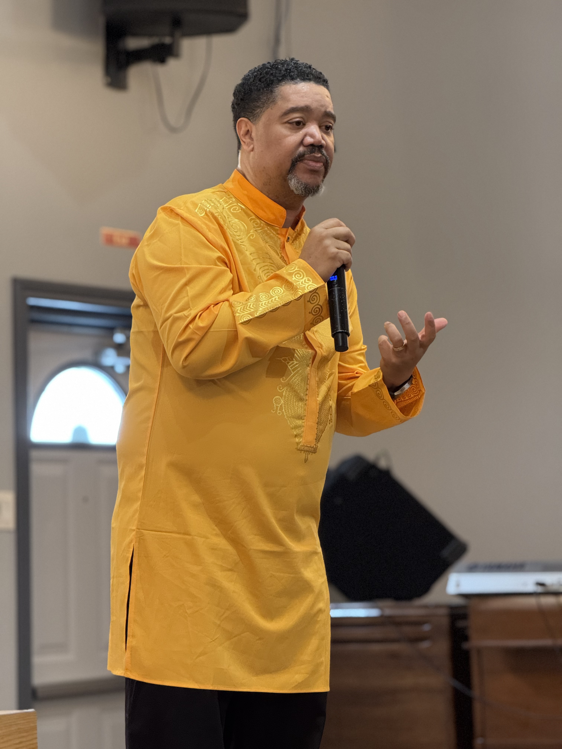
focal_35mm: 120
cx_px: 281
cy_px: 374
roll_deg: +1.7
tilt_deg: +4.1
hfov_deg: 12.3
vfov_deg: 16.4
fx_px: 2598
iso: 640
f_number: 2.8
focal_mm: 15.66
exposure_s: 1/60
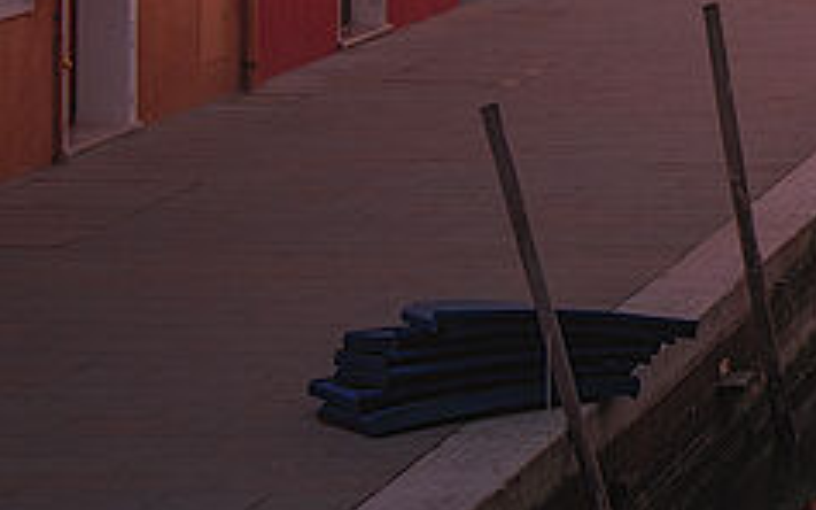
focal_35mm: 155
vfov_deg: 8.2
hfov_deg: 12.3
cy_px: -364
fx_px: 3446
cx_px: 1484
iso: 64
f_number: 13
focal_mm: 30
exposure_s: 1/10
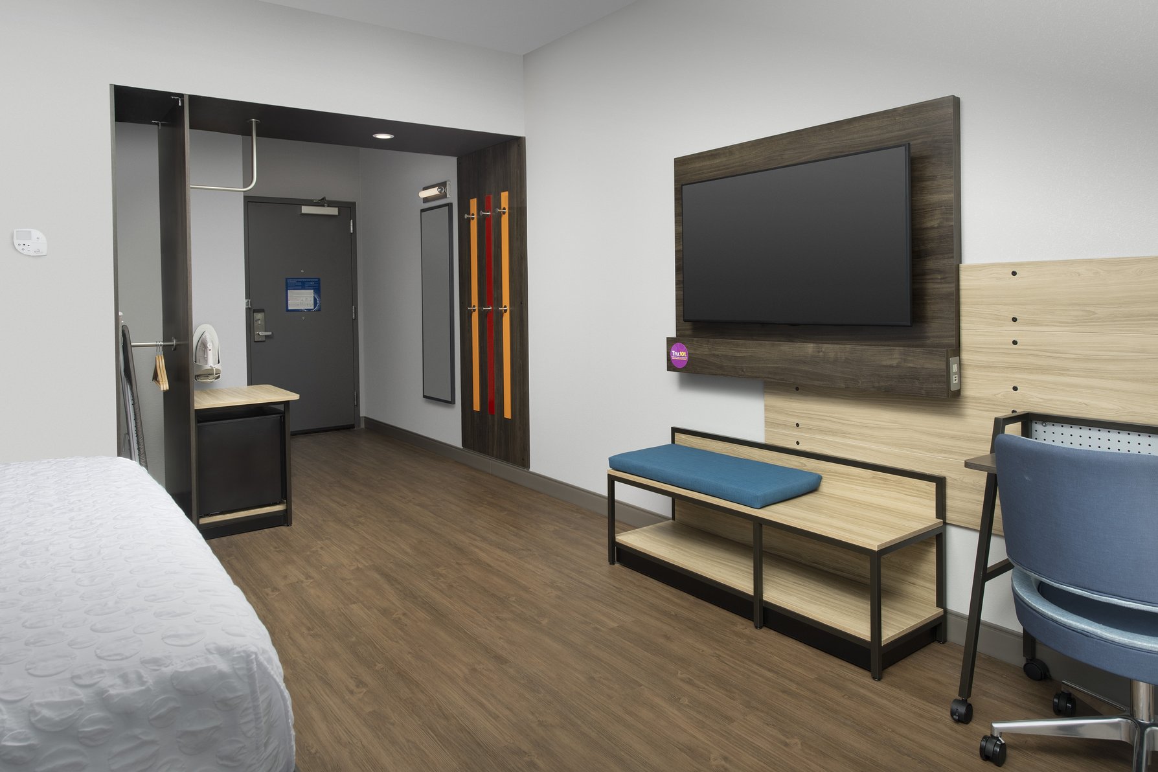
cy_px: 386
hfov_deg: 76.1
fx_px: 740
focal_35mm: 23
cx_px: 579
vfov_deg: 55.1
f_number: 11
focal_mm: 23
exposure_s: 1/4
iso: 400
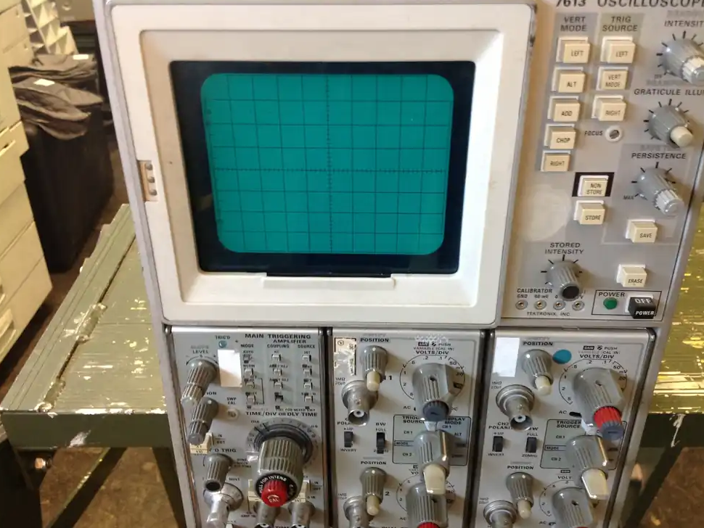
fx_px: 732
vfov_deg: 39.7
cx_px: 356
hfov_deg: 51.3
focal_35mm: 36
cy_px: 265
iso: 100
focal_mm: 4.28
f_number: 2.4
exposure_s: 1/15
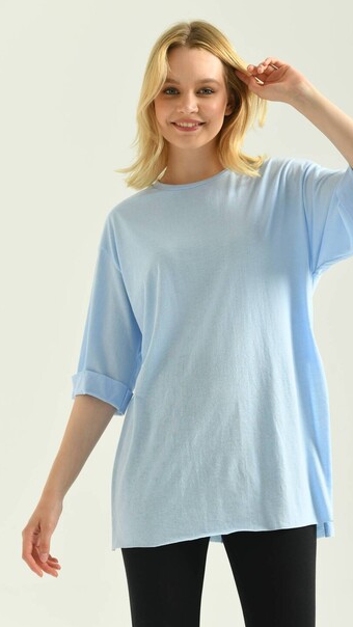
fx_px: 1513
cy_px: 337
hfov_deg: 13.3
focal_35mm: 91
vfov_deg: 23.4
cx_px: 240
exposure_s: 1/160
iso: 125
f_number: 5.6
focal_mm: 70
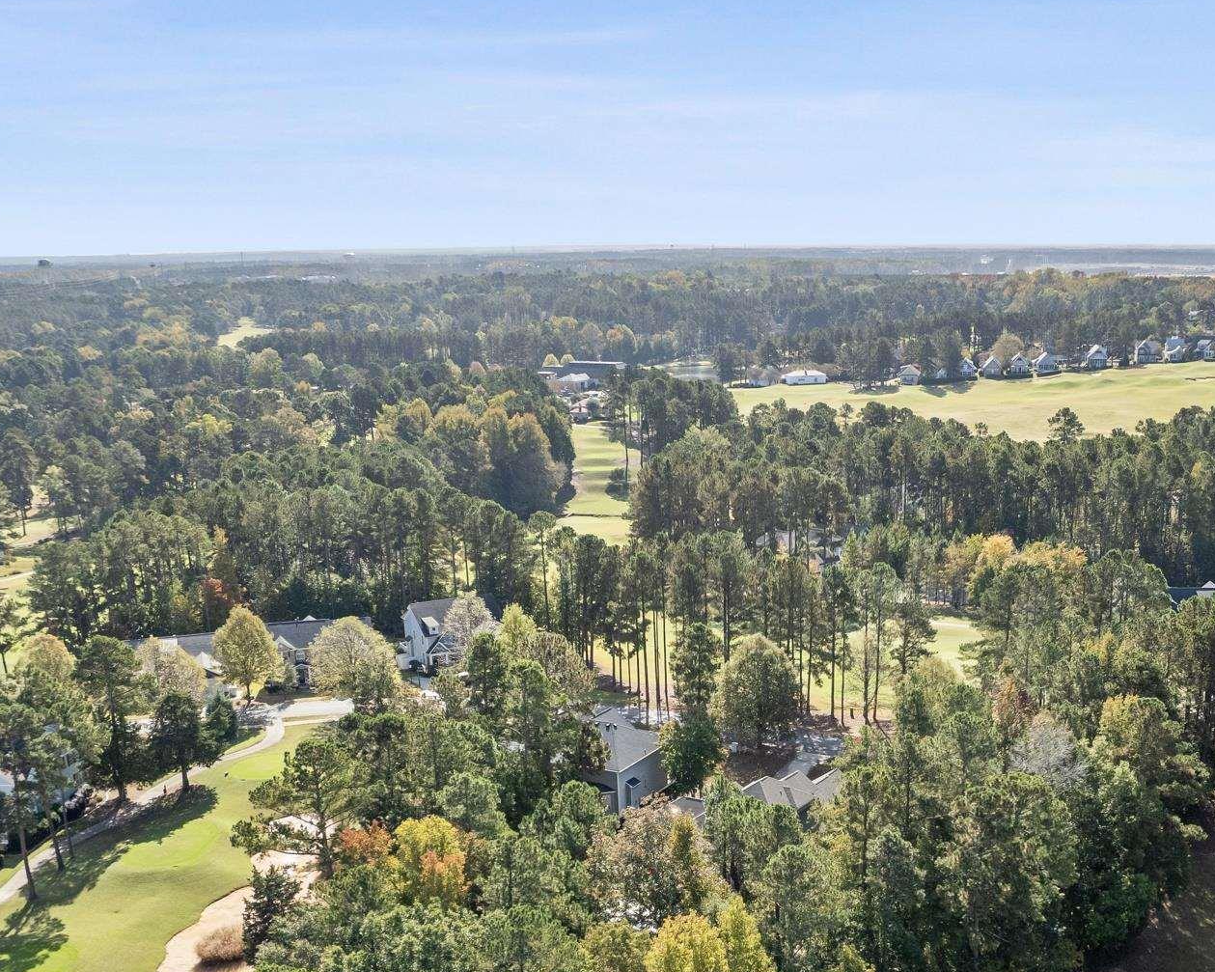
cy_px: 779
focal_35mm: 41
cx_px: 774
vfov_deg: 35.3
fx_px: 1474
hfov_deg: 44.4
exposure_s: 1/1250
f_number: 2.8
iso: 100
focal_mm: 8.38
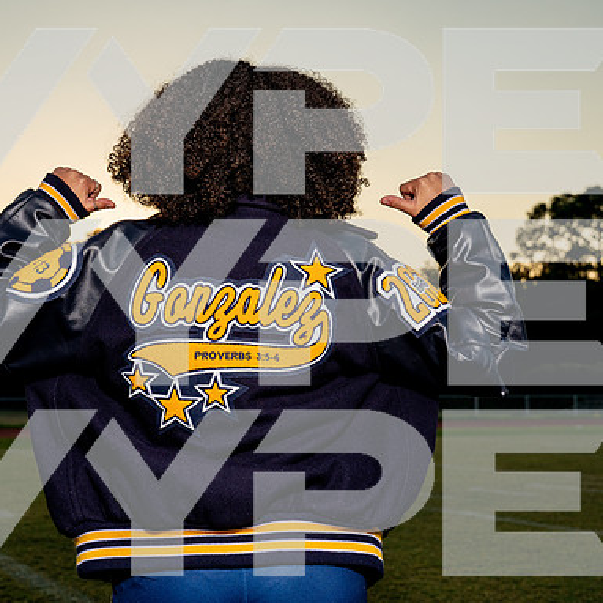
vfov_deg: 31.6
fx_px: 1064
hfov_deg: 31.5
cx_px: 228
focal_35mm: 54
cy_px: 303
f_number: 5.6
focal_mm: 41
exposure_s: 1/800
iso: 250
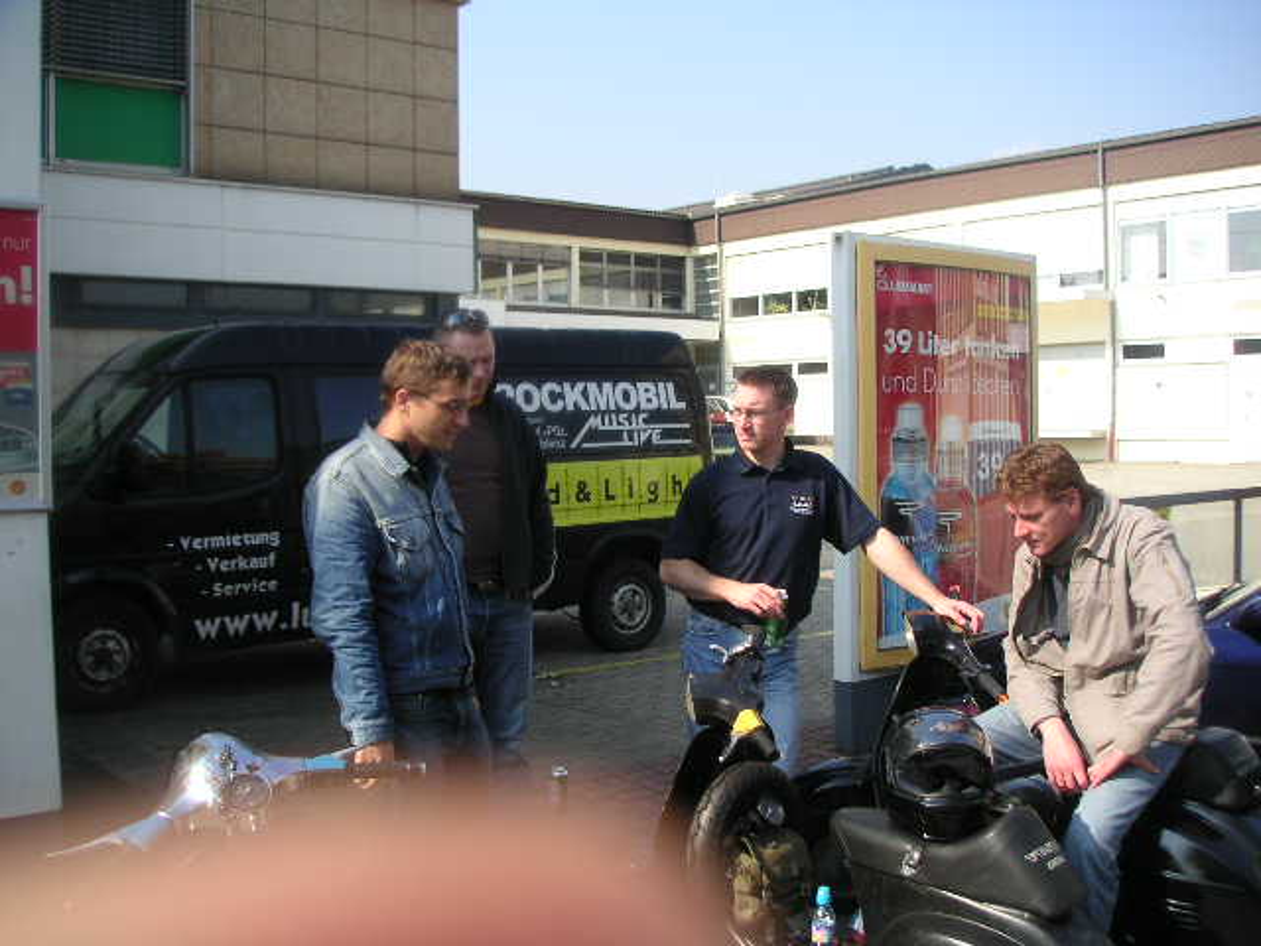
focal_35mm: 37
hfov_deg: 50.1
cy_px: 473
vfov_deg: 38.7
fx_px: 1348
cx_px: 630
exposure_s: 1/350
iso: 50
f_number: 2.8
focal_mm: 5.7
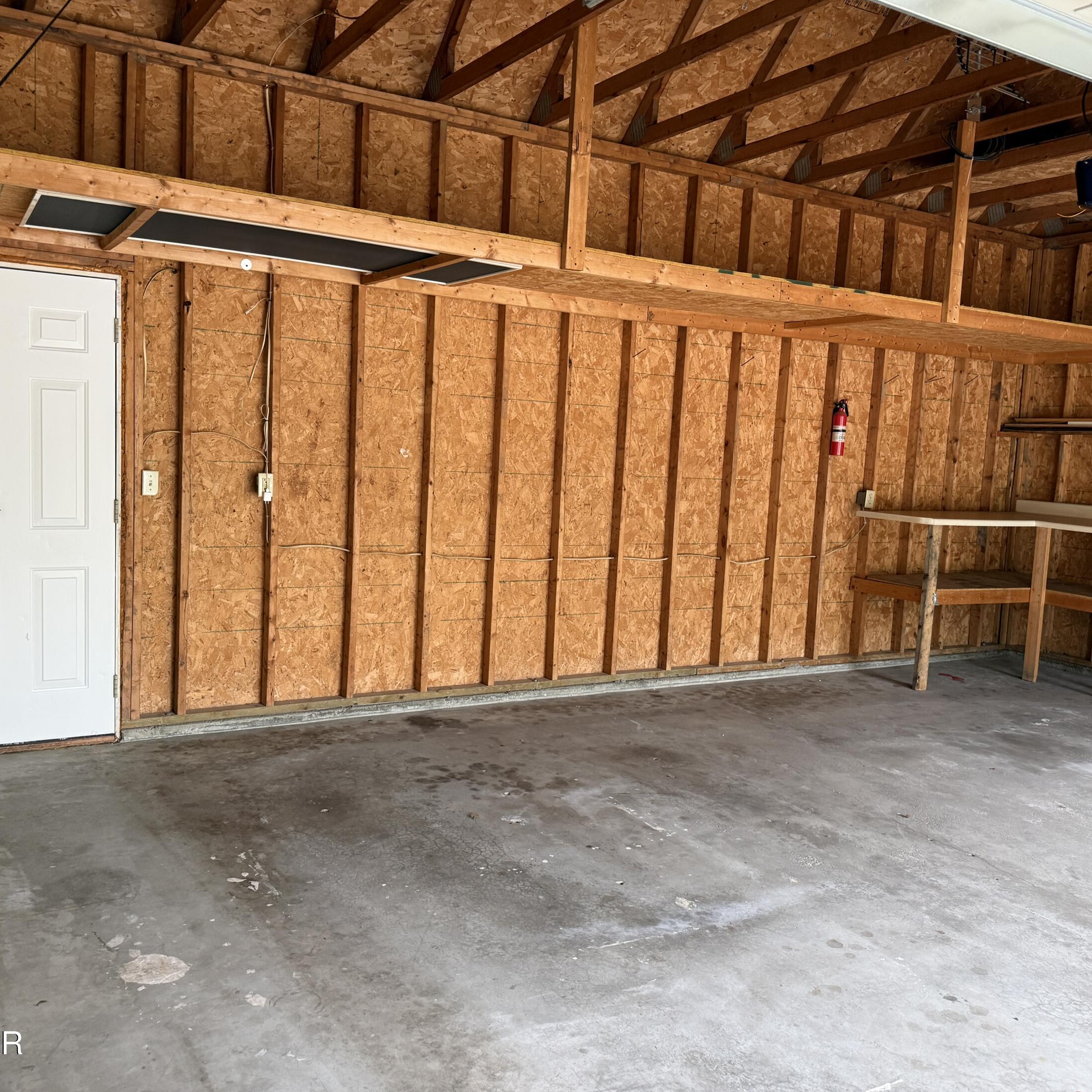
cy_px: 535
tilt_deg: -6.5
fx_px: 1035
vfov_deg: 55.6
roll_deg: -2.8
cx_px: 559
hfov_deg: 55.6
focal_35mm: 29
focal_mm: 6.76
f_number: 1.78
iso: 250
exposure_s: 1/60
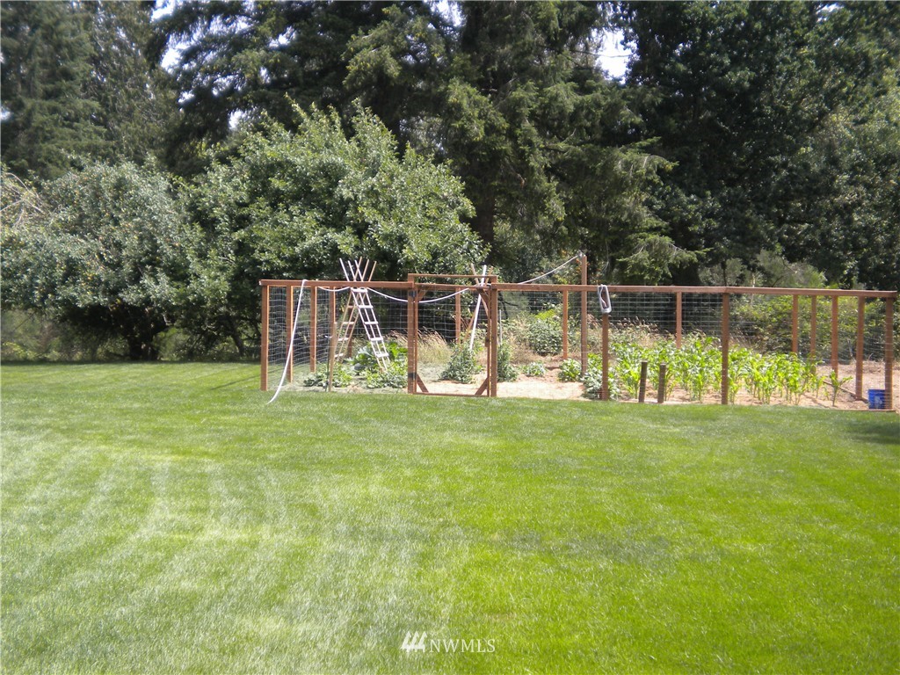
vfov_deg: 28.0
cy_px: 338
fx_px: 1352
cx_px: 450
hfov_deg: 36.8
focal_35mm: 52
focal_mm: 9.3
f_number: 5.6
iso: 80
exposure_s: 1/412
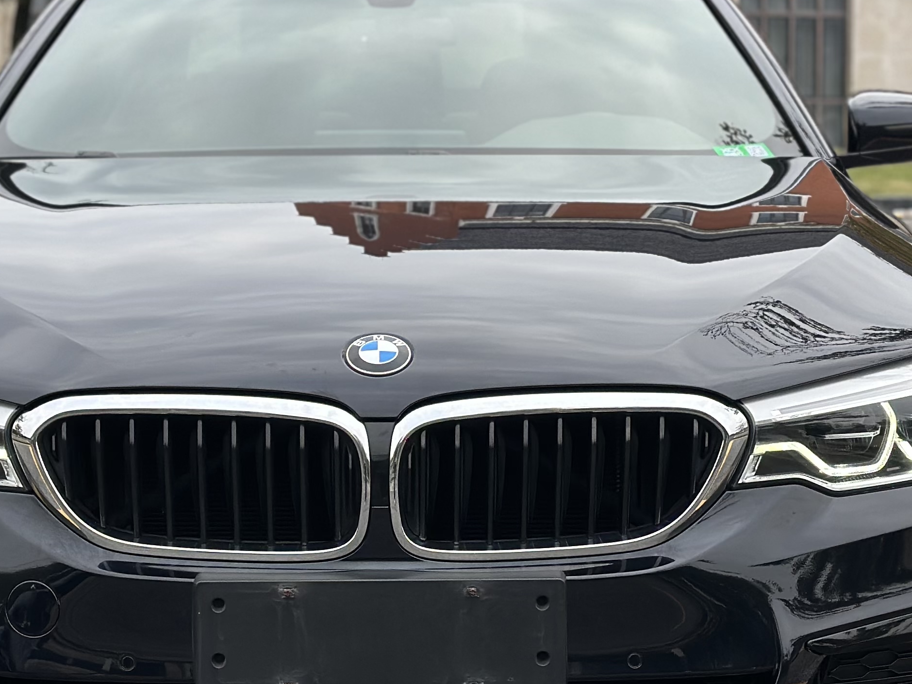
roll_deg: -0.3
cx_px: 392
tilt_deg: -3.4
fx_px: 2713
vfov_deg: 14.4
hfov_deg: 19.1
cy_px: 269
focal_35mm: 103
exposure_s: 1/1272
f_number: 1.78
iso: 80
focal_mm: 6.86
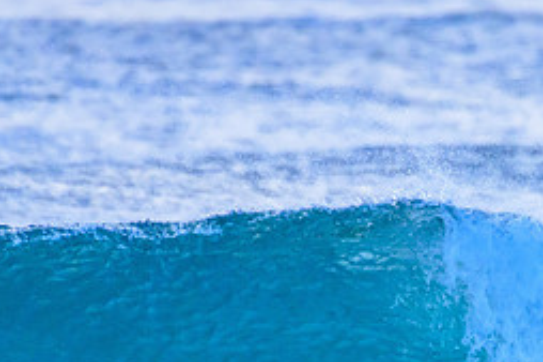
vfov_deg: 0.6
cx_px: 466
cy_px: 395
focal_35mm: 2286
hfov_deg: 0.9
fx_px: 34457
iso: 4500
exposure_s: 1/2000
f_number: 11
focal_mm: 1000
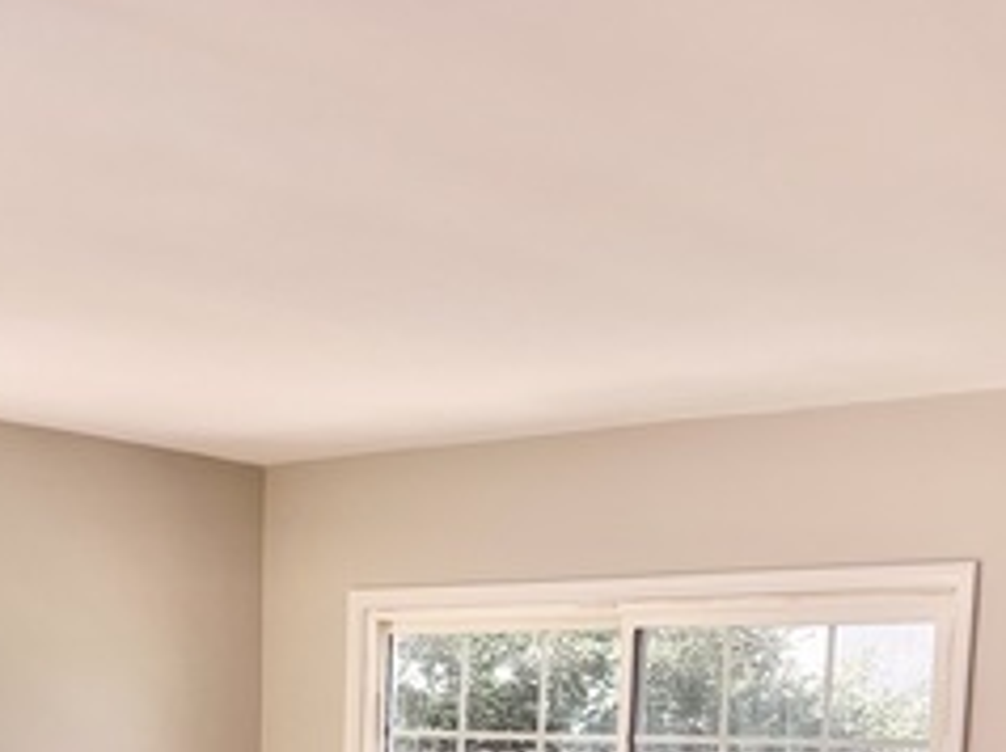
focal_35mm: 73
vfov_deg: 18.7
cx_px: 501
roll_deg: -1.8
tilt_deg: -5.8
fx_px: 2119
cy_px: 972
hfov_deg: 26.7
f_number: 1.6
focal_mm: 5.1
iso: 50
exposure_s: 1/384
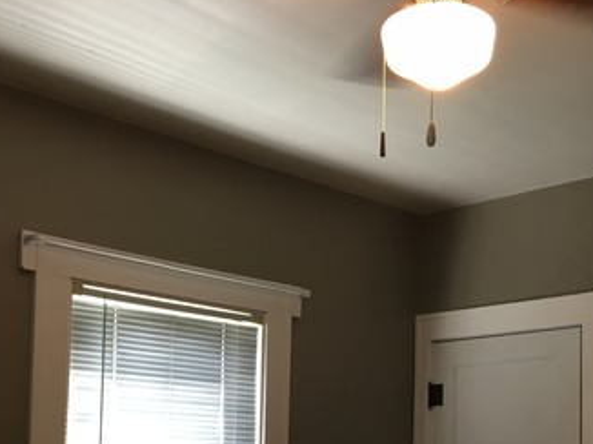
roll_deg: -1.5
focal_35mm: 57
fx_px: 976
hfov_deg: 33.6
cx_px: 387
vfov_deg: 24.6
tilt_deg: +3.7
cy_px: 426
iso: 40
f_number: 2.2
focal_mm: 4.15
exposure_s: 1/15
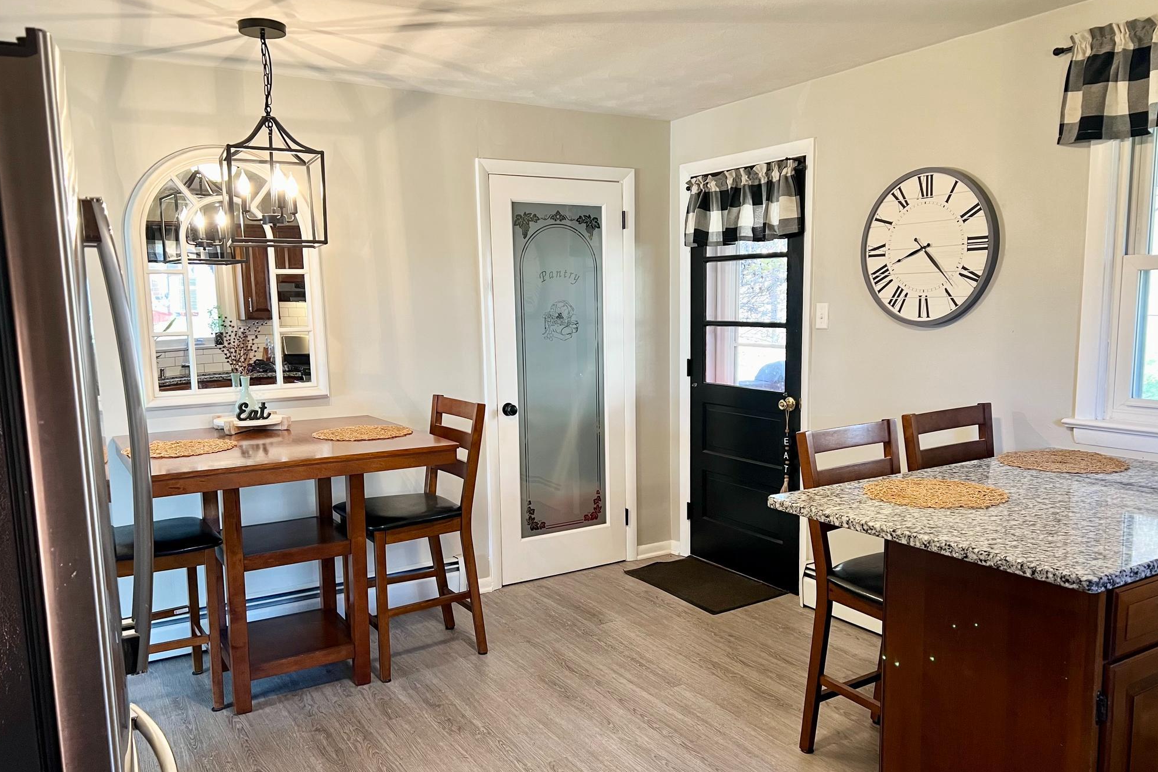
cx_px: 592
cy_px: 417
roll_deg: +1.1
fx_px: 901
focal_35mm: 28
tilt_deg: -8.1
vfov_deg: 46.4
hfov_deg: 65.5
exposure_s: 1/60
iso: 125
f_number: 1.5
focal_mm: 5.7
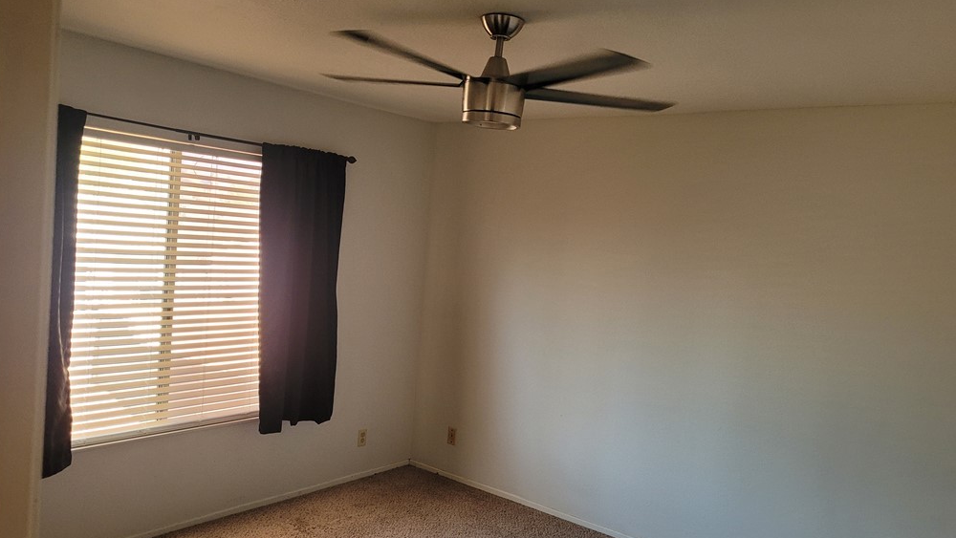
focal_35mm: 29
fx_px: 735
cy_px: 285
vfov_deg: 40.2
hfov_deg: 66.1
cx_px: 483
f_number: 1.8
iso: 250
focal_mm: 5.4
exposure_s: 1/120
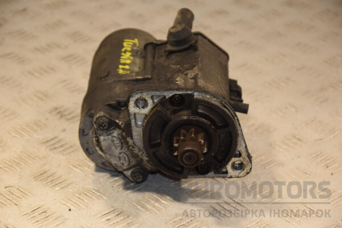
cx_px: 171
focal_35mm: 135
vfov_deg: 10.2
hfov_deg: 15.2
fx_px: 1282
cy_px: 114
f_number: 5.6
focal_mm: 90
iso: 800
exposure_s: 1/160
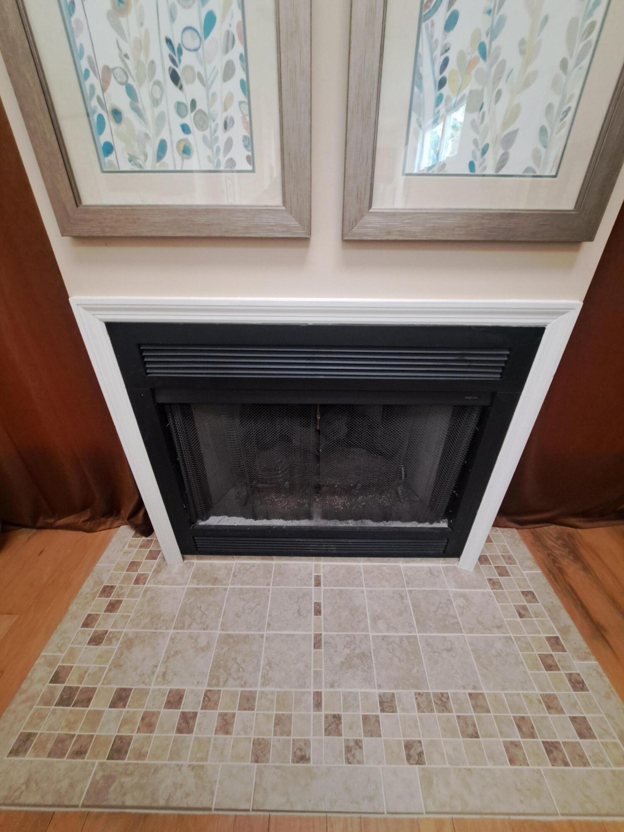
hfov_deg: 89.9
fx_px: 312
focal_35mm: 13
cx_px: 312
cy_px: 416
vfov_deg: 106.2
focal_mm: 1.74
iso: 320
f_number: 2.2
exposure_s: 1/24
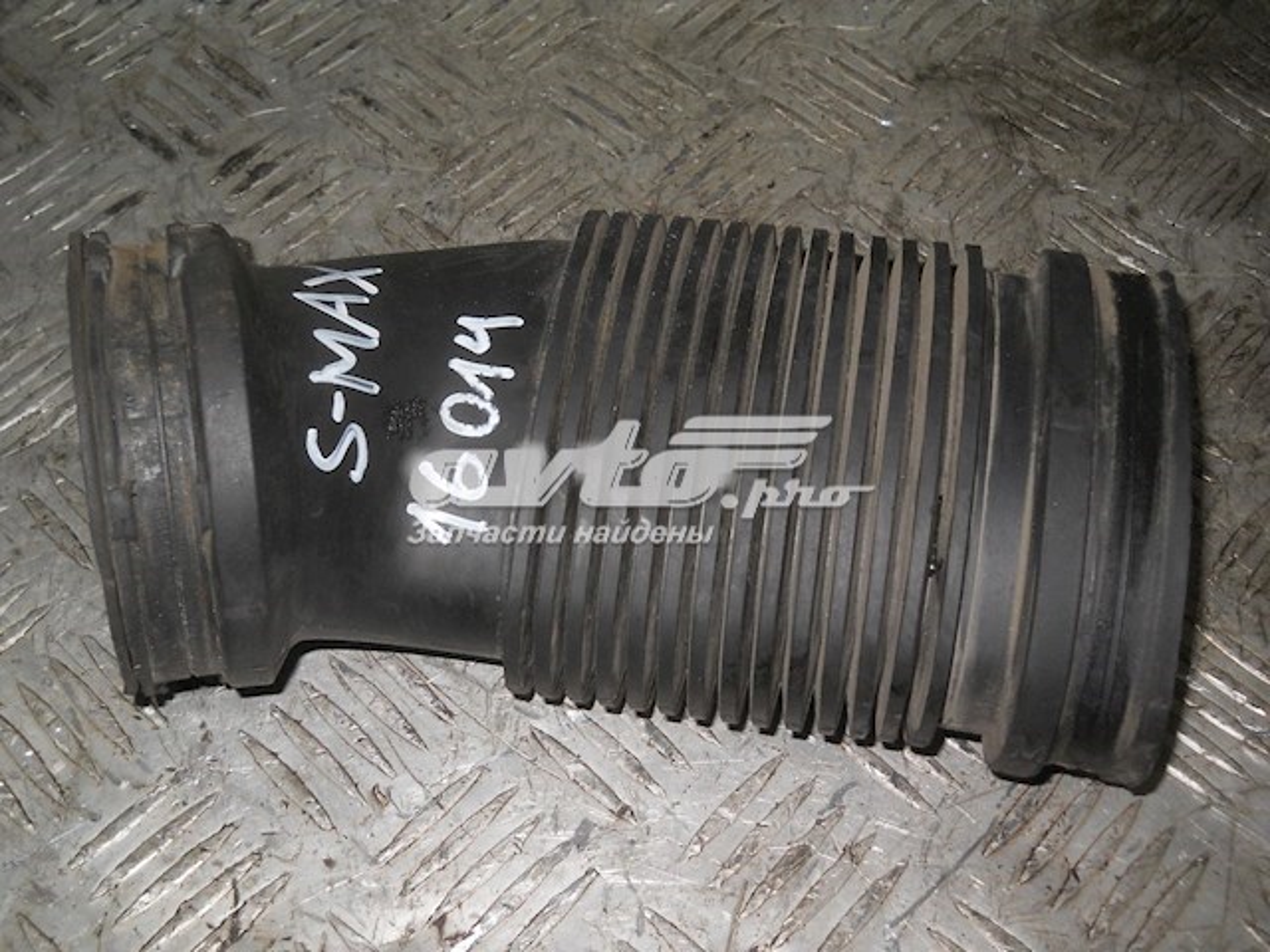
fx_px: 1504
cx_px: 635
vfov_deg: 35.1
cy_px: 476
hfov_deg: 45.8
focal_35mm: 41
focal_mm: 6.72
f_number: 5.5
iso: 80
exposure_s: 1/30
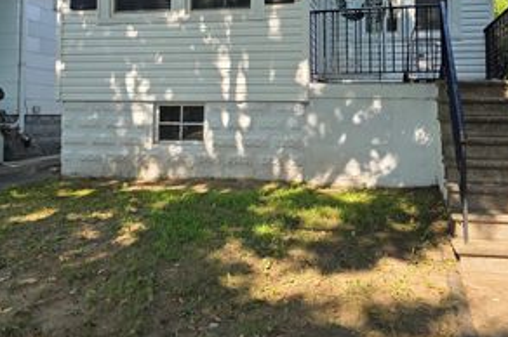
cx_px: 266
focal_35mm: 41
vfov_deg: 32.0
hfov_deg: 47.4
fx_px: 578
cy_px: 84
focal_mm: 6.3
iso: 80
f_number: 1.7
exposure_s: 1/1654
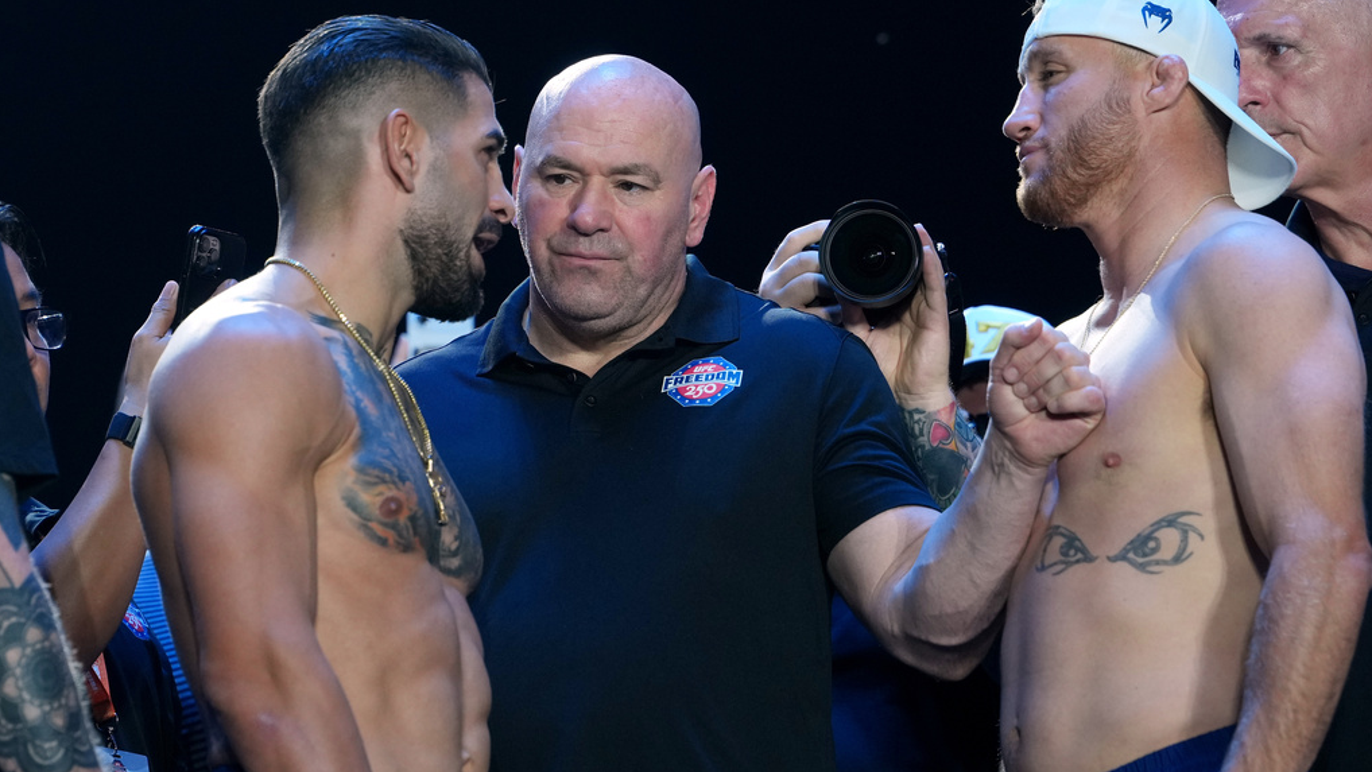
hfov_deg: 9.1
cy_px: 371
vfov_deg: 5.1
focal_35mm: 237
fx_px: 8623
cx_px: 685
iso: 1250
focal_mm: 150
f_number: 3.5
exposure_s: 1/500
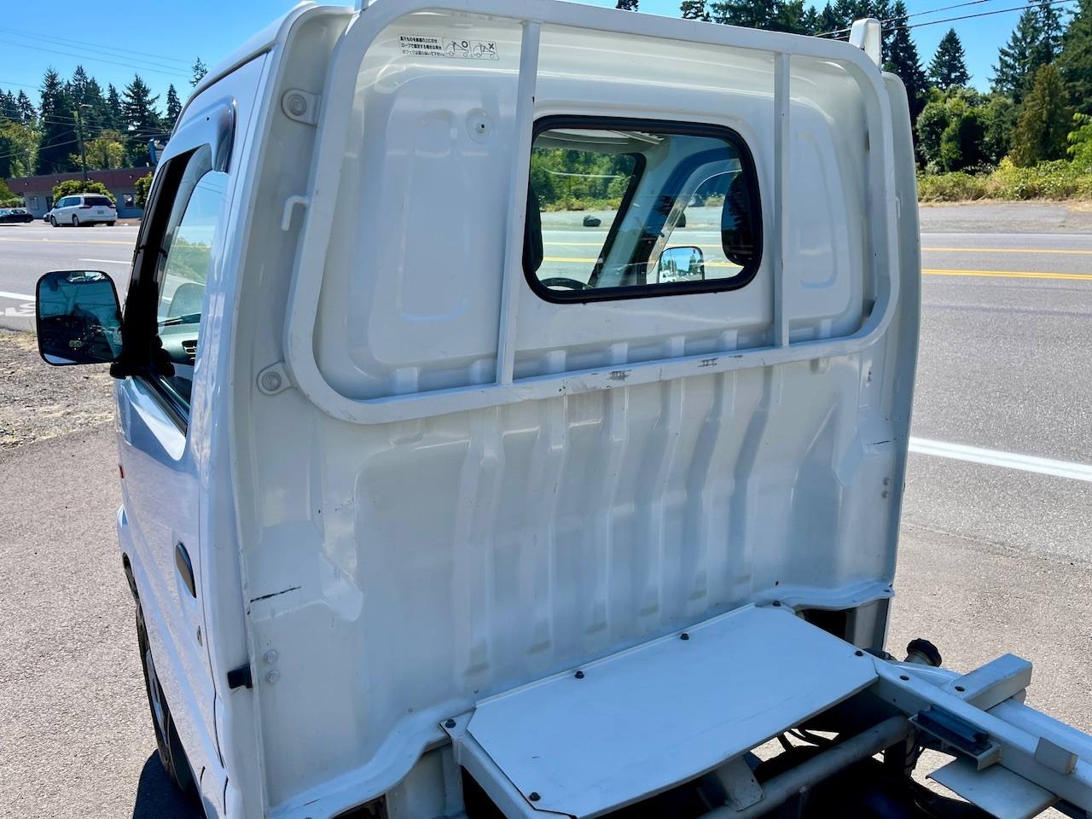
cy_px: 410
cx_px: 546
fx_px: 789
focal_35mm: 25
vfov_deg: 54.9
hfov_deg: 69.4
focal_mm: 5.1
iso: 32
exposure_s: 1/1513
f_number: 1.6
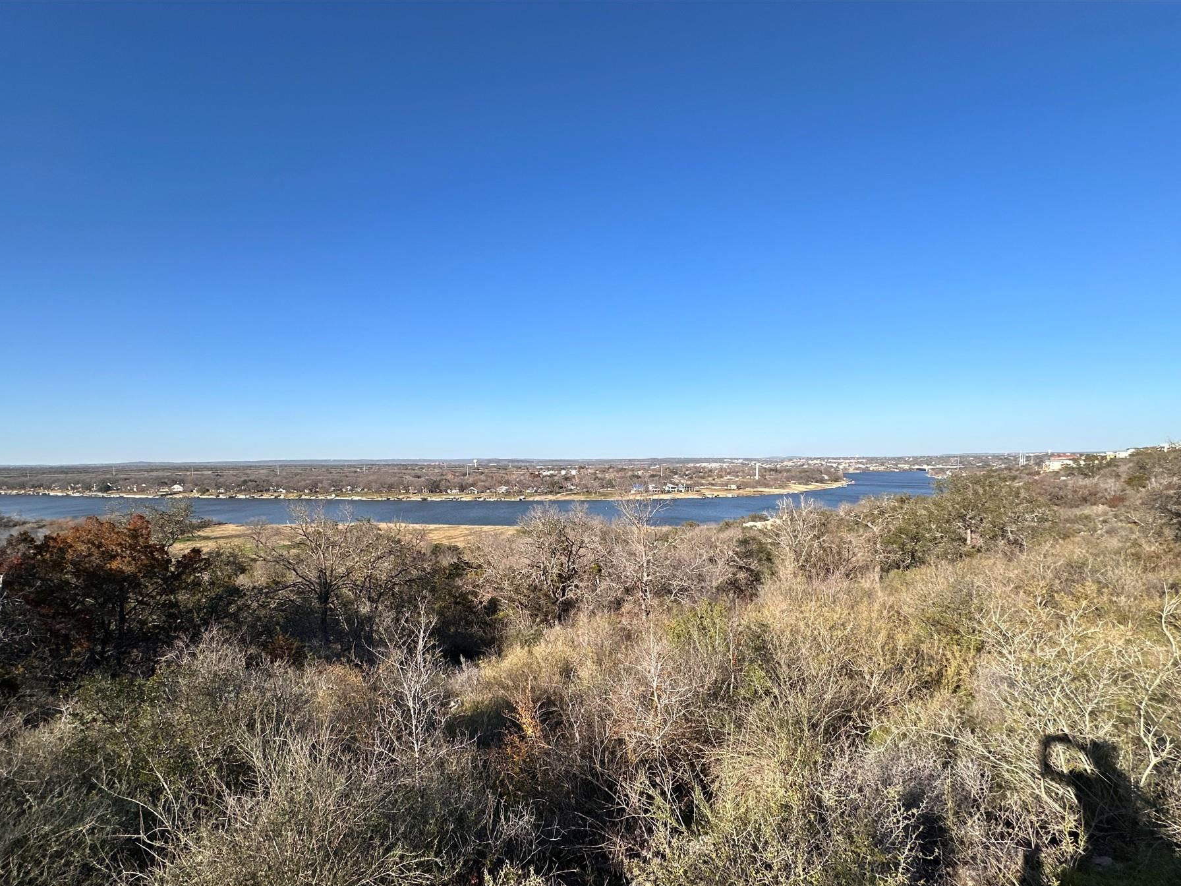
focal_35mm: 16
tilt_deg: -5.1
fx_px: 546
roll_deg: +0.6
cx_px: 569
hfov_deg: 94.5
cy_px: 506
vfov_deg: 77.7
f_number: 2.2
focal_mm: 2.22
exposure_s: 1/1855
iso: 50
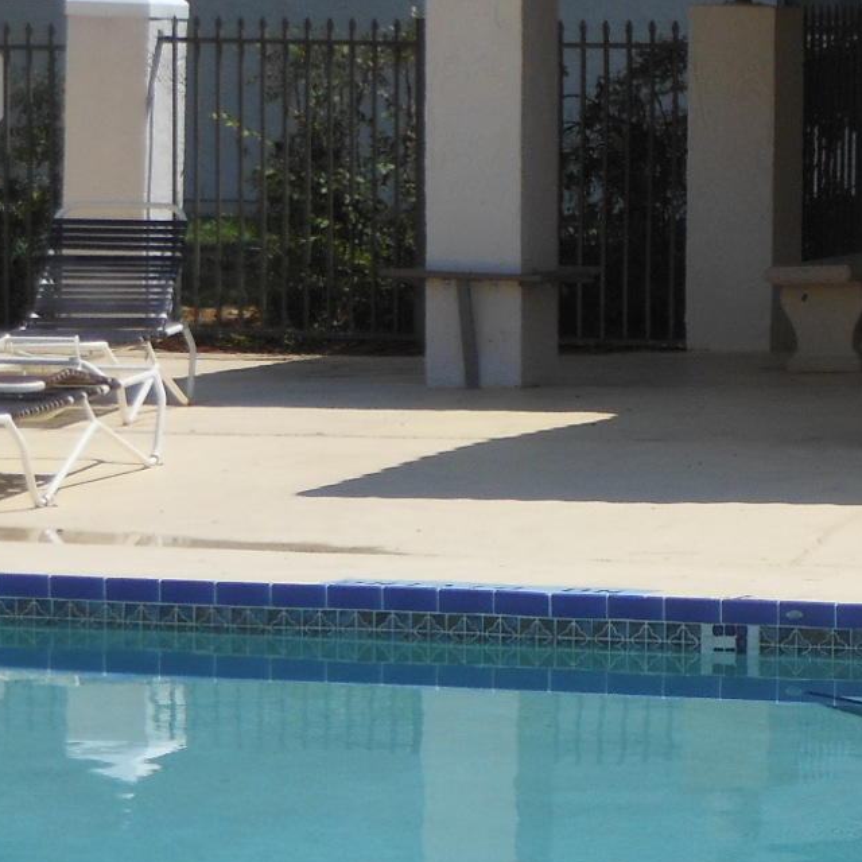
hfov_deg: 8.0
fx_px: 6057
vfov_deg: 8.1
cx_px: 1125
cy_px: 450
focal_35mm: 215
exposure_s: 1/800
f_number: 4.4
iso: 80
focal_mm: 13.6
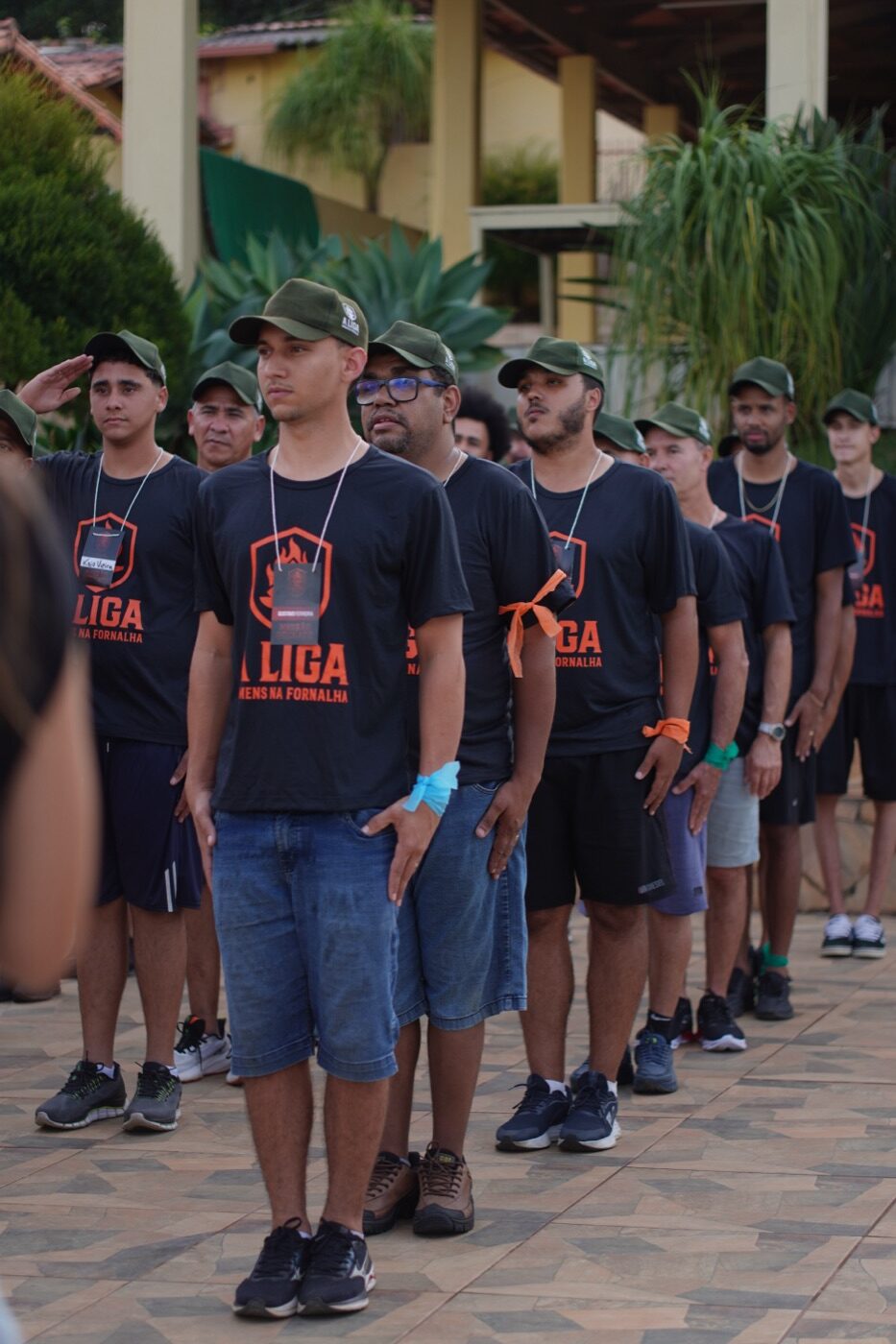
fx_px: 3137
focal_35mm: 84
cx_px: 448
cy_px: 672
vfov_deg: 24.2
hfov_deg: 16.3
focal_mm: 56
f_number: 1.8
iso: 50
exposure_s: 1/400
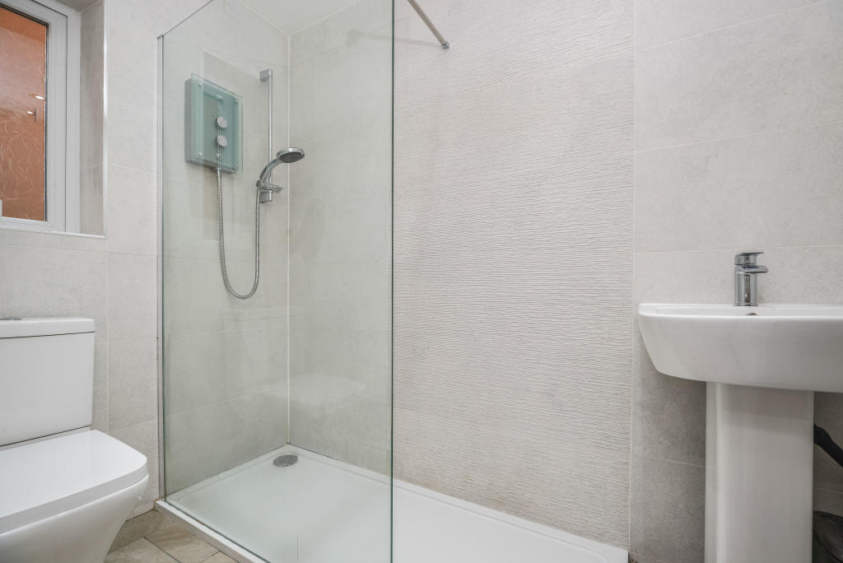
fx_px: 351
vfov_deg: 77.4
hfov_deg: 100.4
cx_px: 422
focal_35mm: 15
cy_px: 282
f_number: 10
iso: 200
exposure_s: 1/20
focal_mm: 15
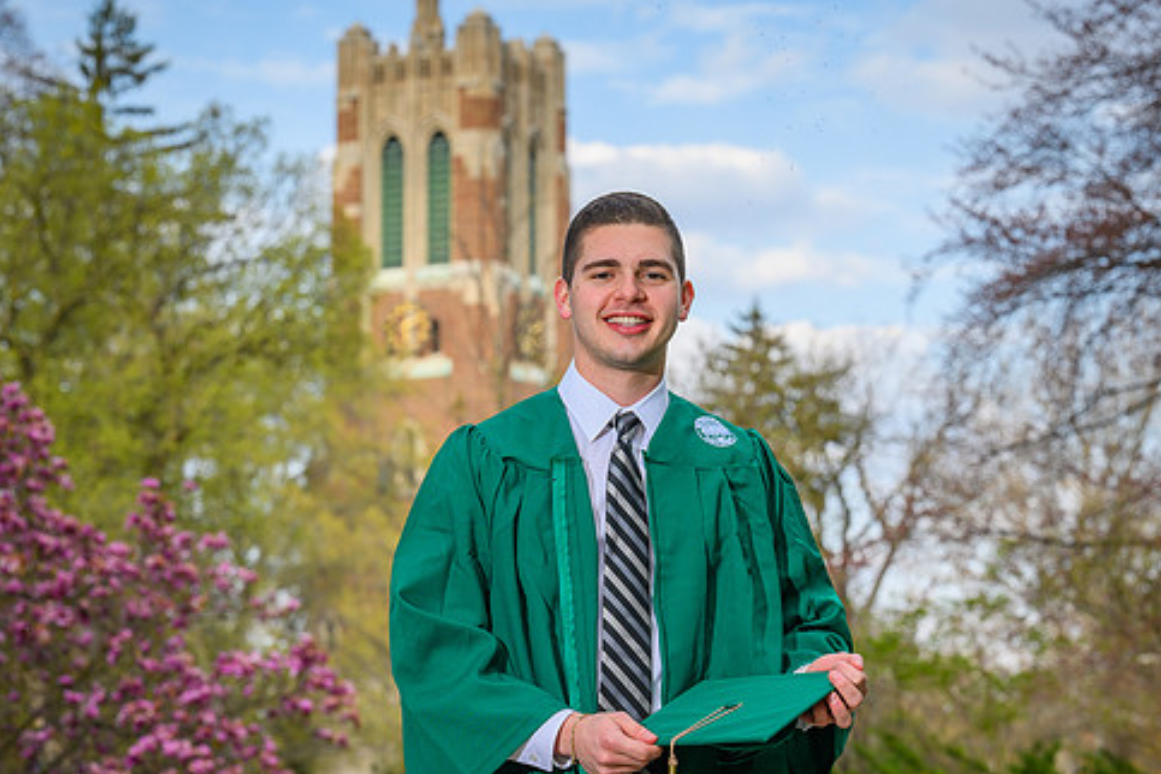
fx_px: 3902
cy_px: 428
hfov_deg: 16.9
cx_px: 557
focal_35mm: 121
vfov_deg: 11.3
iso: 100
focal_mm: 92
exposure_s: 1/200
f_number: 6.3
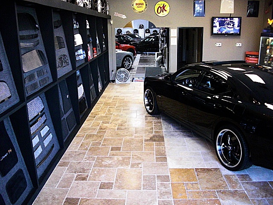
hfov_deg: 51.4
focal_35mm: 36
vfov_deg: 39.7
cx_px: 136
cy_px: 102
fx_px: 284
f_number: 2.8
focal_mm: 6.3
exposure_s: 1/80
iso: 800
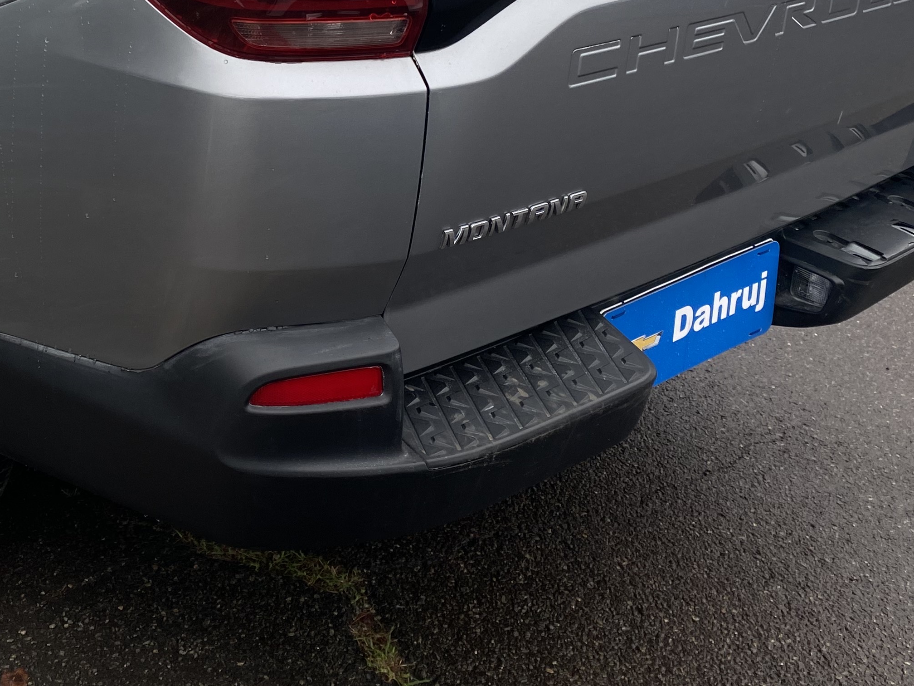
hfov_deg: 36.0
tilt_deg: -16.9
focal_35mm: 52
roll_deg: -1.9
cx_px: 226
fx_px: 1373
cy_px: 85
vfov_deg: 27.2
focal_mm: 4.25
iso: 32
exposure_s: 1/506
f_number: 1.8
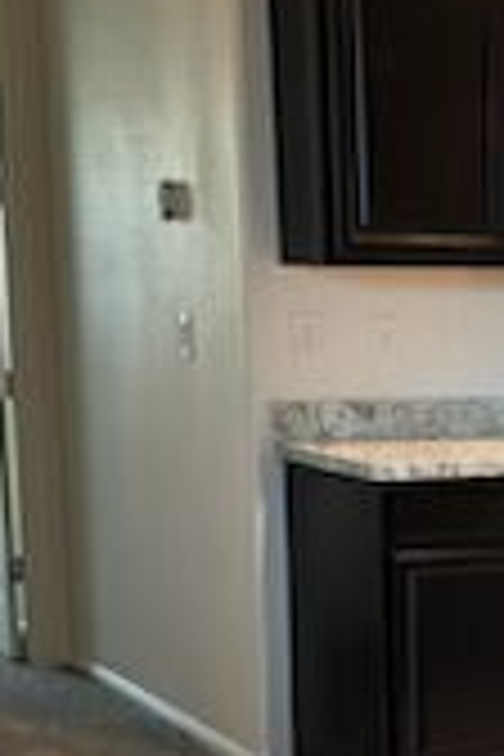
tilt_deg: -11.2
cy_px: 657
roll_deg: -0.8
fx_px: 1995
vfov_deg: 21.1
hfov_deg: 13.7
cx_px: 720
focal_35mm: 95
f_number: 1.78
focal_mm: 6.76
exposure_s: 1/60
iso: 320
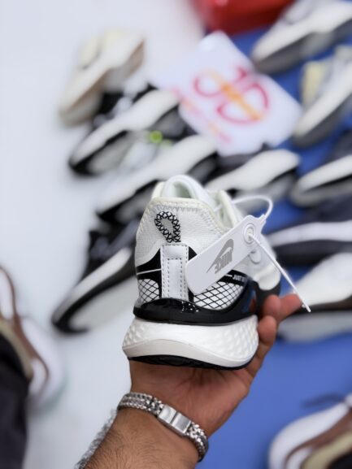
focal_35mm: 48
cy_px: 234
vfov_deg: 39.6
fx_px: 651
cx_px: 176
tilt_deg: -57.0
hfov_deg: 30.3
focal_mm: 6.76
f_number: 1.78
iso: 64
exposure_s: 1/442
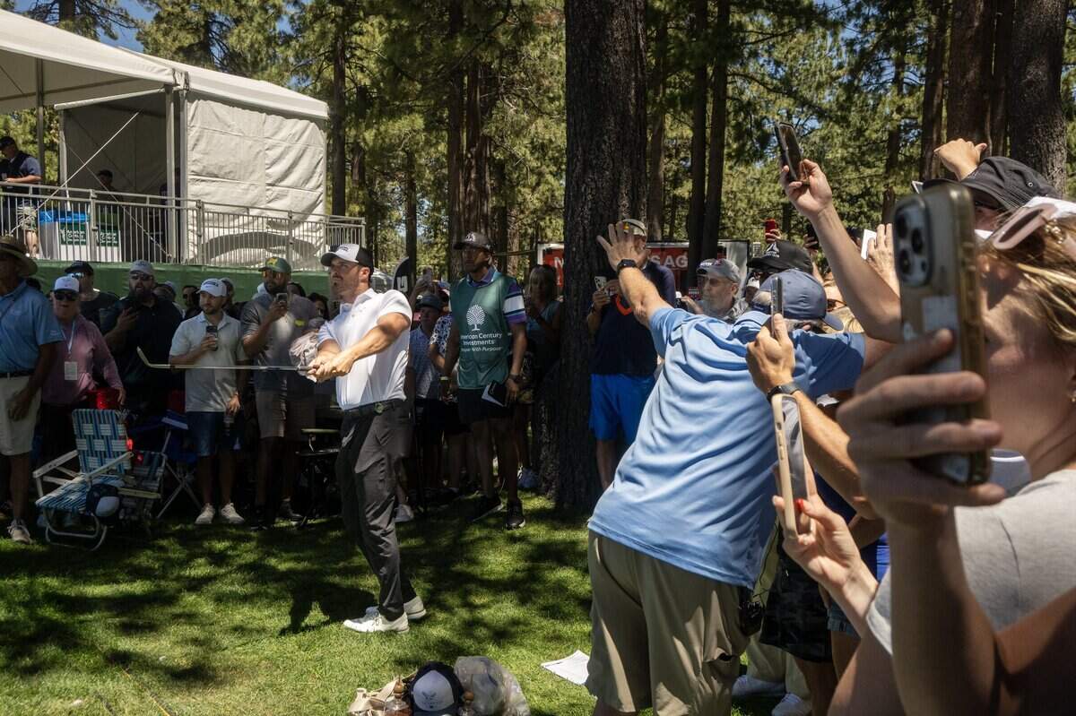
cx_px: 538
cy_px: 358
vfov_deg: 38.9
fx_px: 1016
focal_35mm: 34
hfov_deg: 55.8
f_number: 7.1
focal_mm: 23
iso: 500
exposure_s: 1/1600
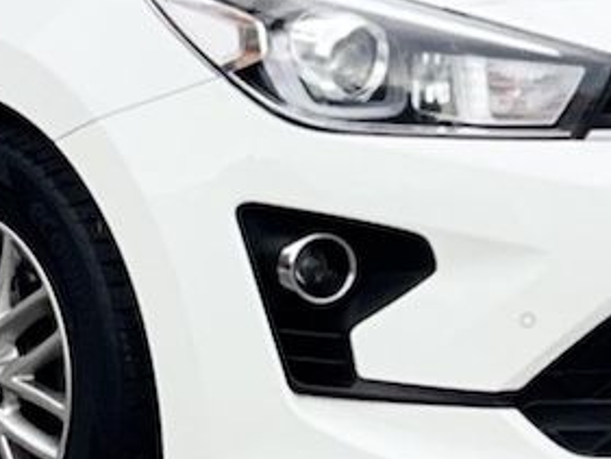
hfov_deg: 4.6
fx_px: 7522
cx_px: 53
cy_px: 114
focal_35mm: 426
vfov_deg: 3.5
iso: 40
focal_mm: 7.5
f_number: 2.2
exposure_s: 1/121
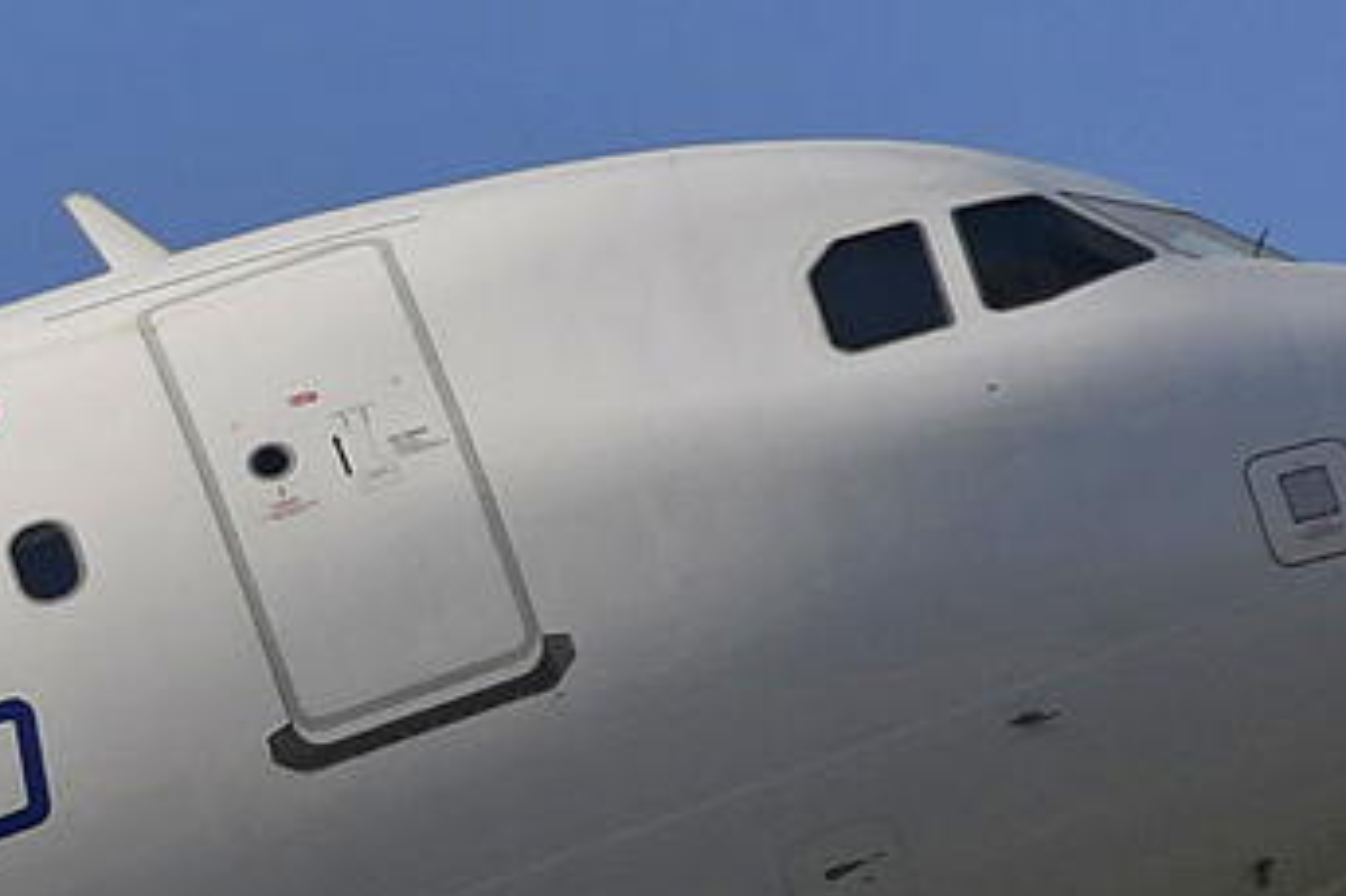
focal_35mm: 2095
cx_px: -896
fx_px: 78289
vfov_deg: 0.7
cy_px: 1616
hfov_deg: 1.0
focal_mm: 300
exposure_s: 1/1250
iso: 125
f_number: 10
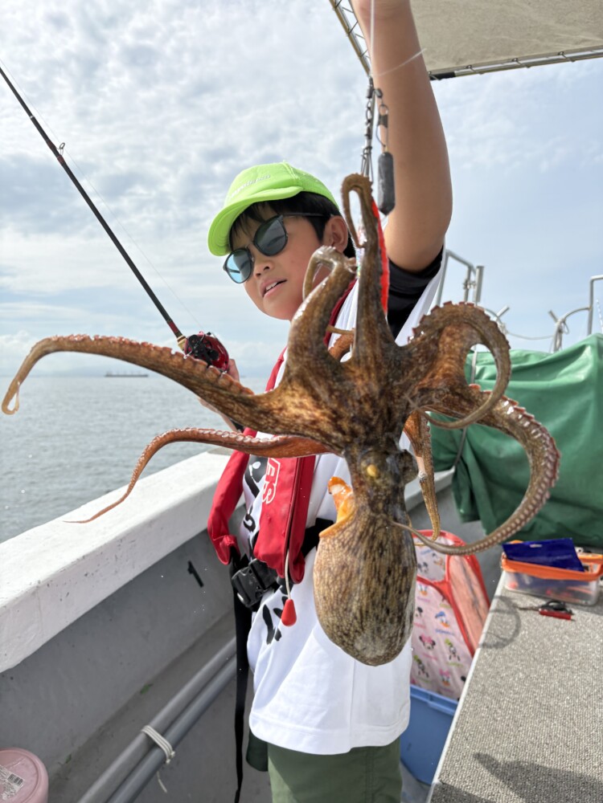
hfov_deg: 53.1
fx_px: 604
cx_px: 302
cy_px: 402
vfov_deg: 67.3
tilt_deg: -2.0
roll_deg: +0.0
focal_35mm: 26
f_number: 1.6
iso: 50
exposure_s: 1/4950
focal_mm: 5.96
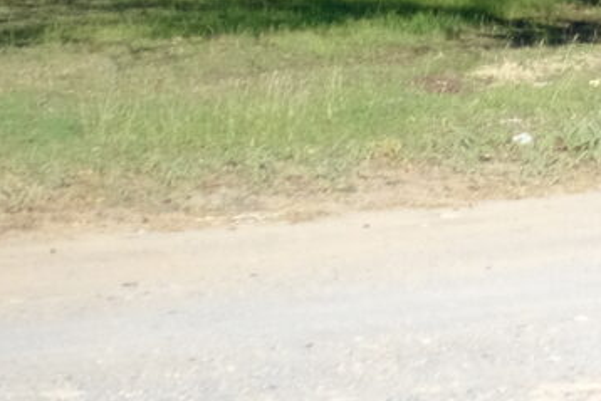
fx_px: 4175
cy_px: -919
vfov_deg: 5.1
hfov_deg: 7.5
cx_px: 1568
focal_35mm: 250
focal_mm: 23
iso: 200
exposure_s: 1/4000
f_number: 2
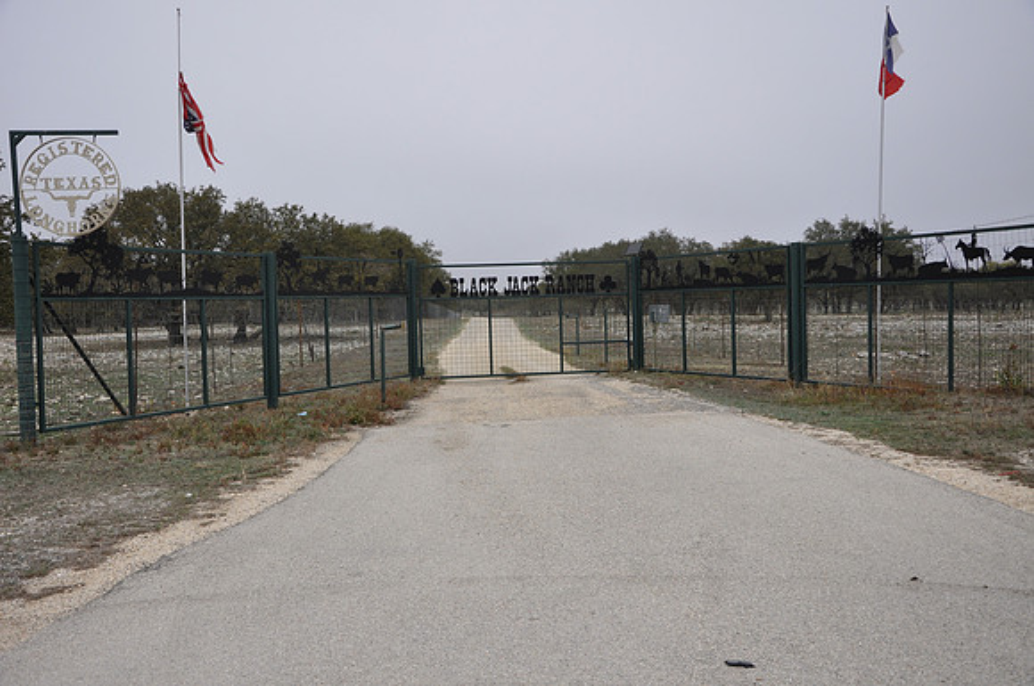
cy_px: 343
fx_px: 1033
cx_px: 517
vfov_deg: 36.8
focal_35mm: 36
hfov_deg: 53.2
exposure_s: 1/200
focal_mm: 24
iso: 200
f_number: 7.1
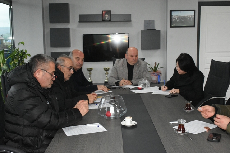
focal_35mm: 45
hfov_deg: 43.6
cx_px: 115
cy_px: 76
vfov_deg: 29.9
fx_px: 288
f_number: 9
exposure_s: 1/160
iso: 10000
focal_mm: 30
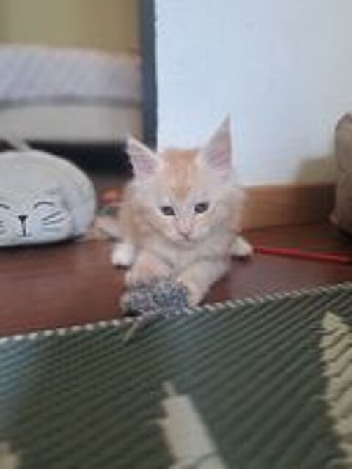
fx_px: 339
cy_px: 234
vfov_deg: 69.4
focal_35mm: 25
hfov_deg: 54.9
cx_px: 176
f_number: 1.8
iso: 320
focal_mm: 4.65
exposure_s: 1/50
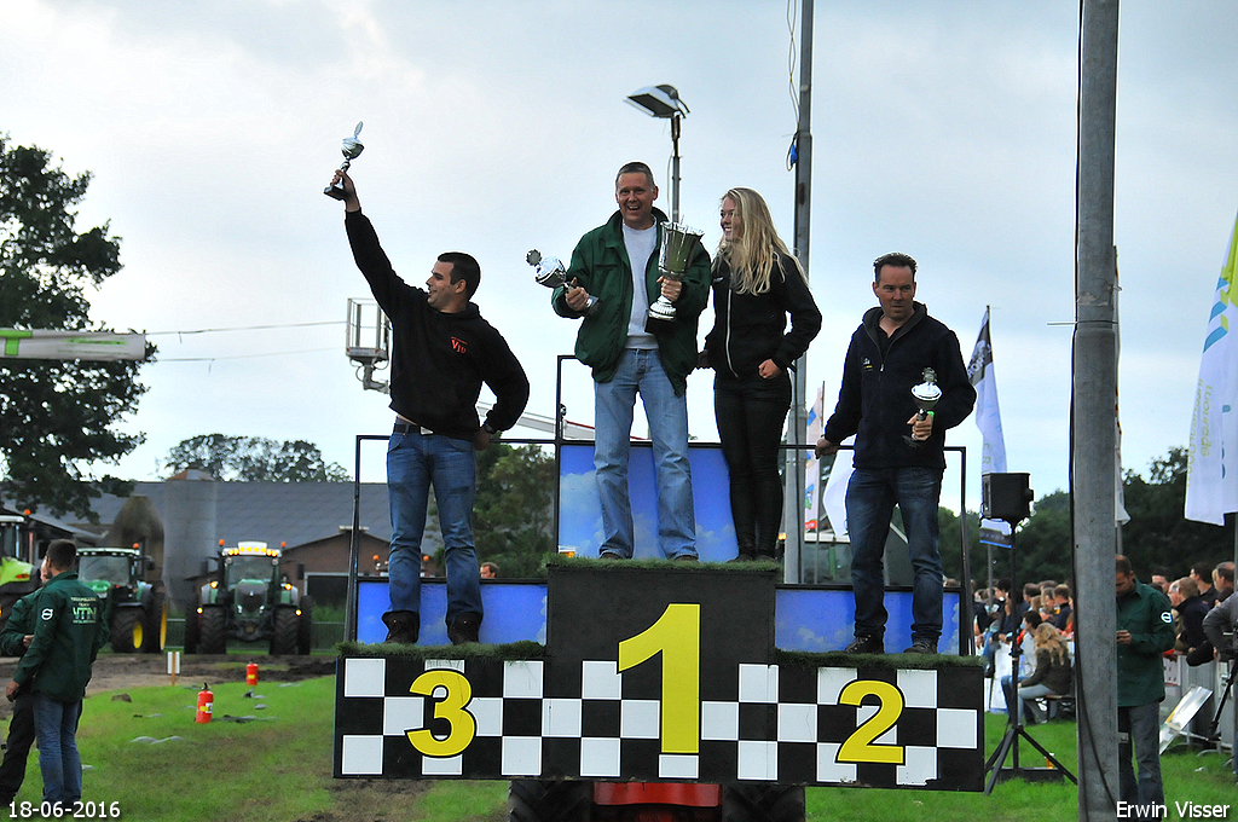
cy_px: 411
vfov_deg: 9.1
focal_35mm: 150
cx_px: 619
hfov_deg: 13.7
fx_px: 5152
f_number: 5.6
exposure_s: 1/160
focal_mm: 100
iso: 1000
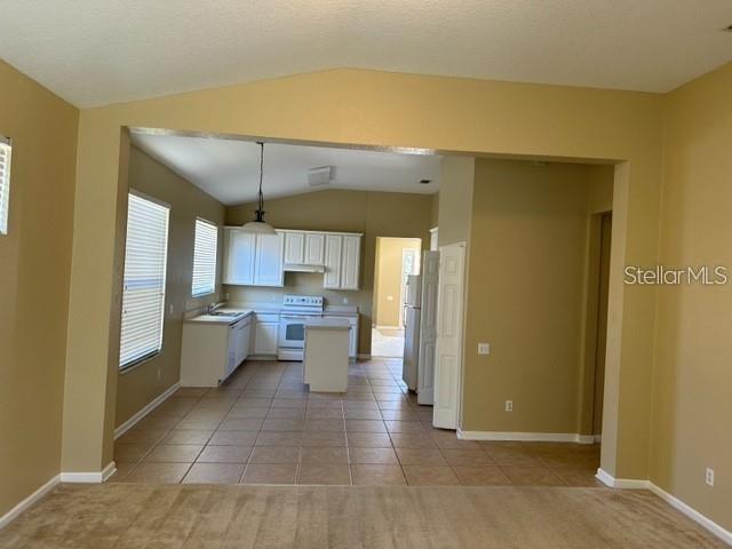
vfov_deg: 56.8
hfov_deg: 71.6
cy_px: 274
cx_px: 366
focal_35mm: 24
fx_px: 508
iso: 200
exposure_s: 1/120
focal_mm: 6.86
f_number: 1.78
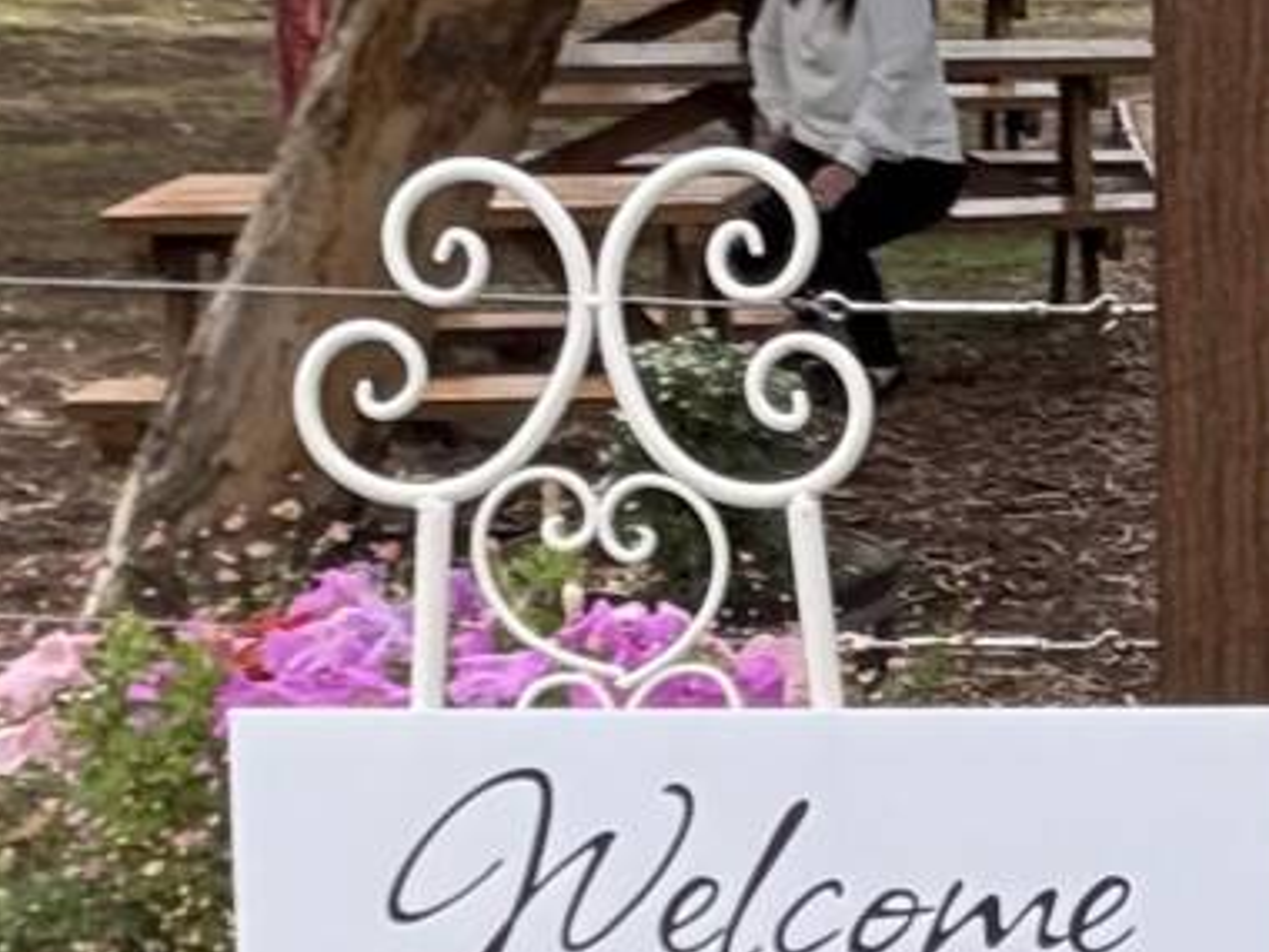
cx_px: 1296
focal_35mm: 133
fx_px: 4876
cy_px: 1089
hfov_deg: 14.6
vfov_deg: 11.0
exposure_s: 1/546
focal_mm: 2.69
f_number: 1.9
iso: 25
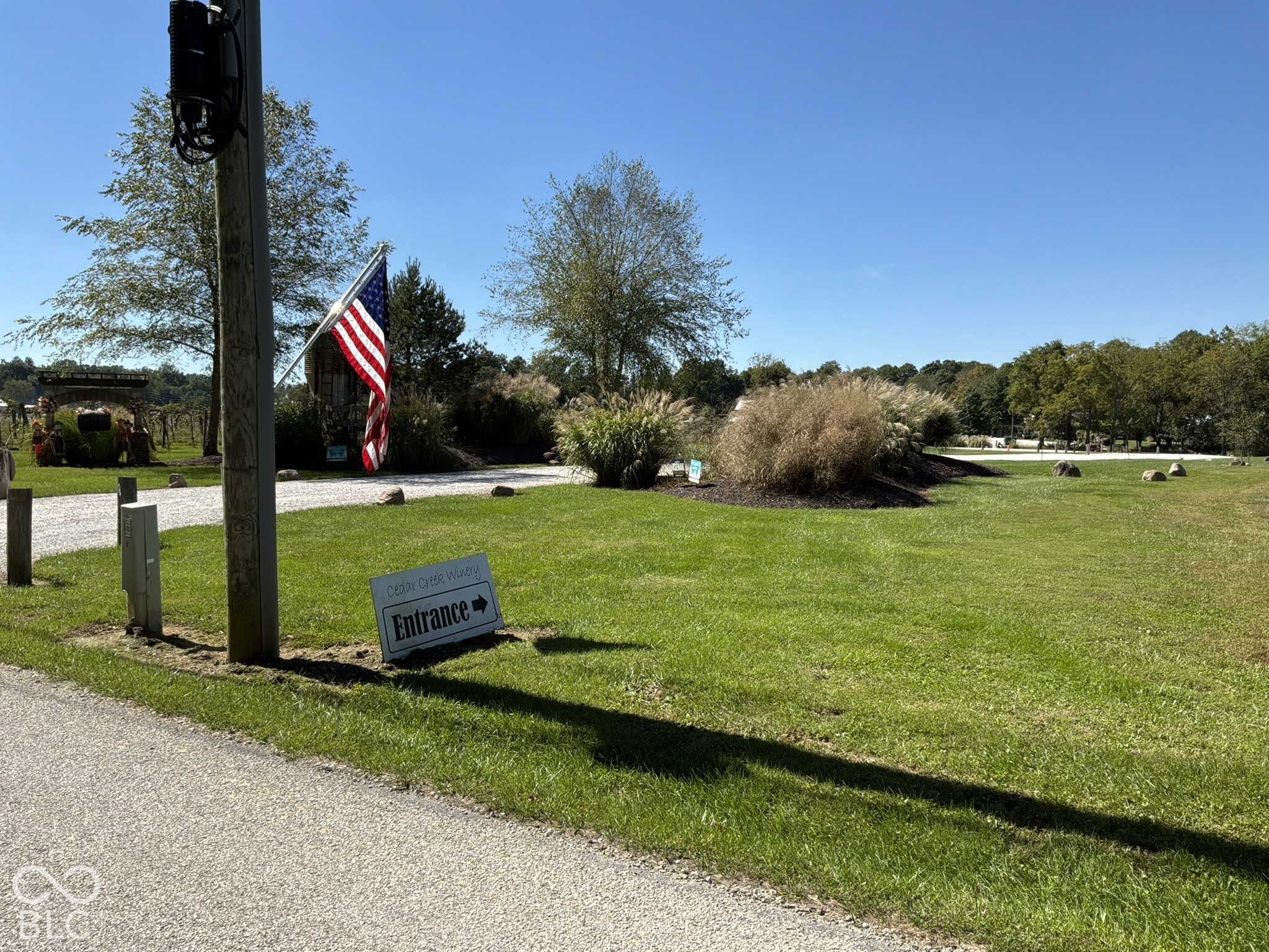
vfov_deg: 49.7
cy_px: 476
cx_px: 634
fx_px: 1026
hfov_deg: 63.4
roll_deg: -1.3
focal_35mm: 28
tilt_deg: -2.4
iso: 25
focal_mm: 3
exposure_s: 1/1730
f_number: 1.8
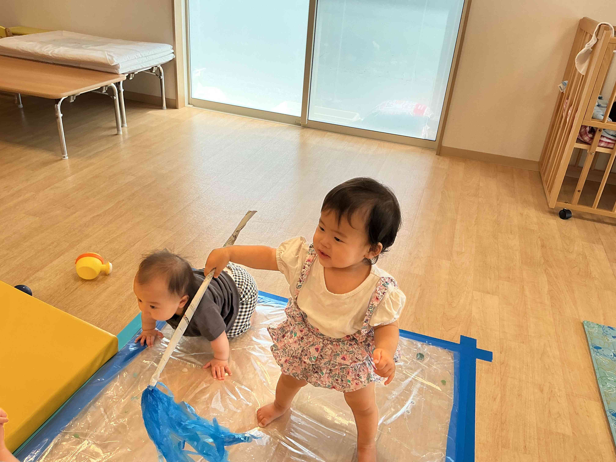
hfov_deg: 61.7
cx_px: 308
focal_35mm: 29
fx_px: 516
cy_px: 231
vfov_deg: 48.2
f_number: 1.8
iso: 20
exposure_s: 1/177
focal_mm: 3
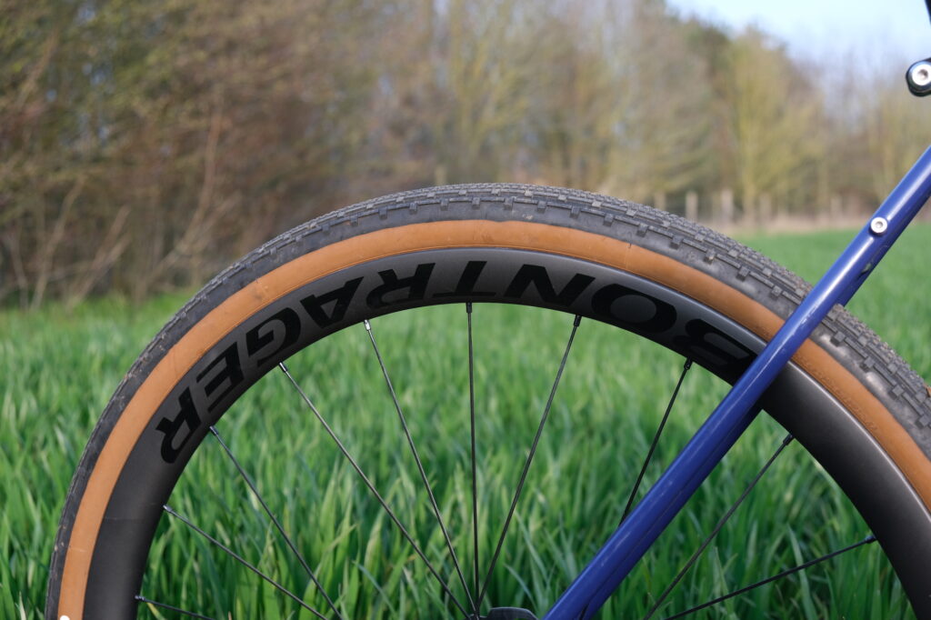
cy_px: 310
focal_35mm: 47
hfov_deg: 41.9
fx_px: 1215
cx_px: 466
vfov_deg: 28.6
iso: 160
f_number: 4.5
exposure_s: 1/160
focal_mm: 31.5
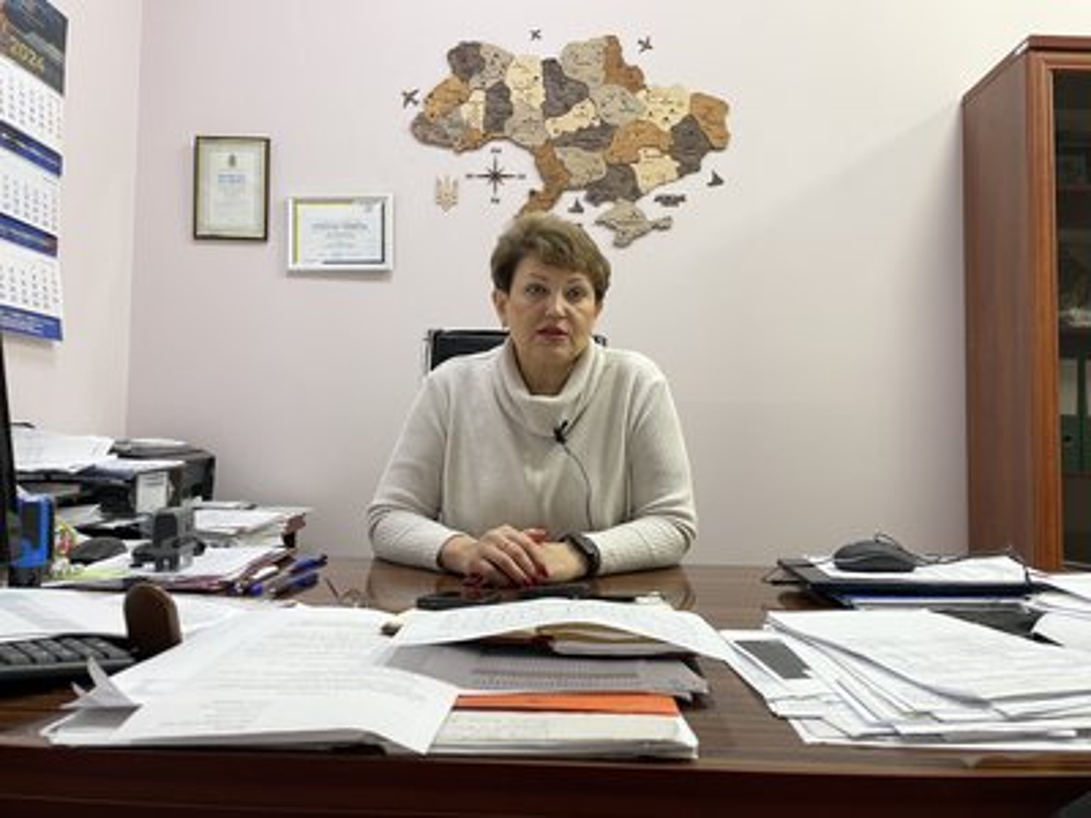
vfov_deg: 53.1
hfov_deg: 67.3
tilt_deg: +2.9
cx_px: 546
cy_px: 409
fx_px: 819
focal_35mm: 26
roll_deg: -0.6
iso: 80
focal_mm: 4.2
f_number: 1.6
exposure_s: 1/50
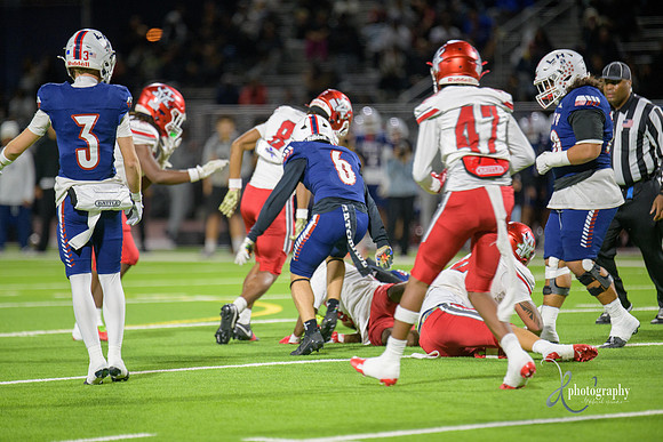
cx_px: 332
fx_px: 5526
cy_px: 221
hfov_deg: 6.9
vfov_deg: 4.6
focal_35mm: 300
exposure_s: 1/250
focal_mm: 300
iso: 1250
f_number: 2.8
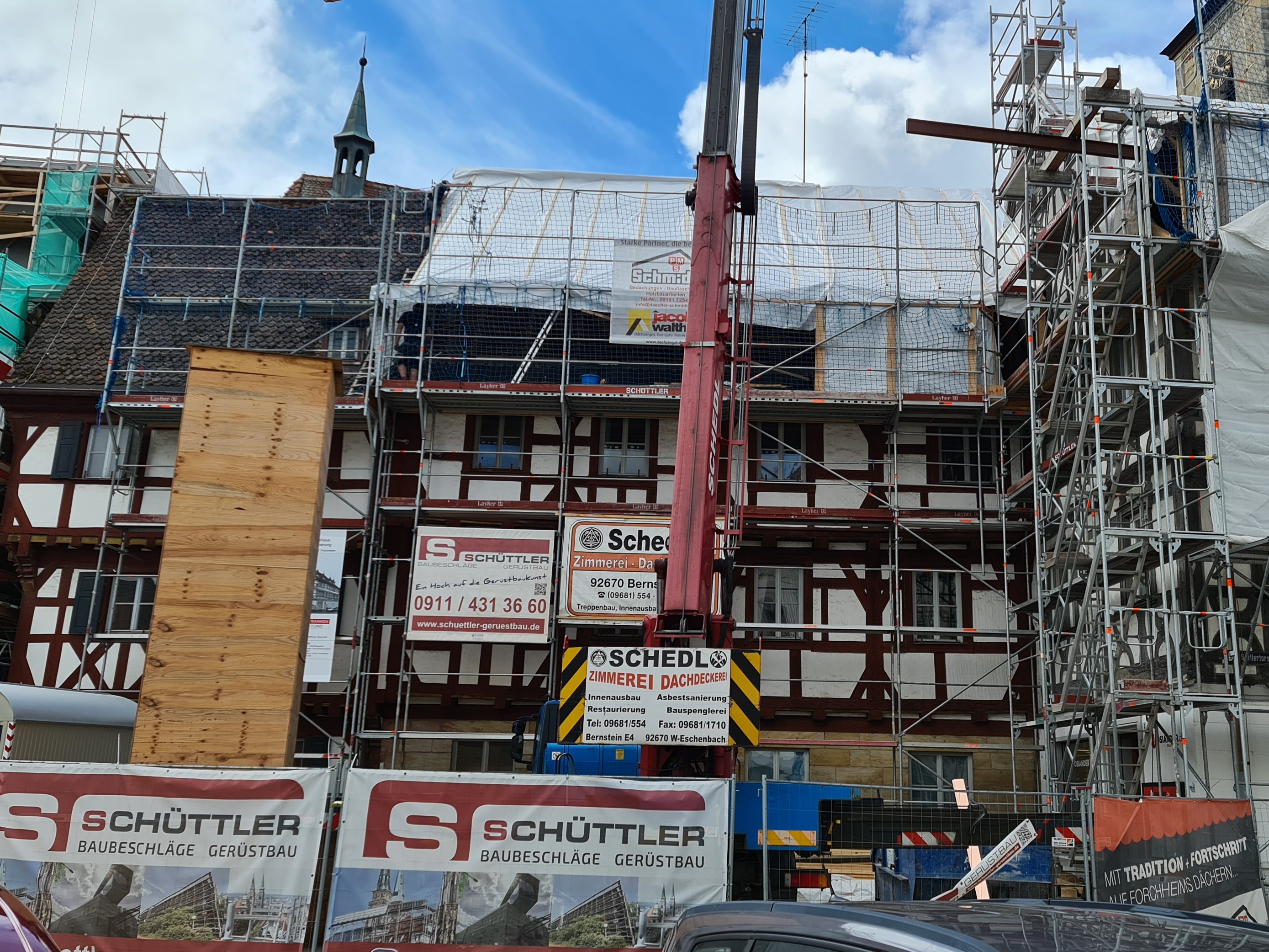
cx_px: 736
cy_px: 385
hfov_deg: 51.1
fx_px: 1320
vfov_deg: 39.5
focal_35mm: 36
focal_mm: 7
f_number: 1.8
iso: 50
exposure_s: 1/1220
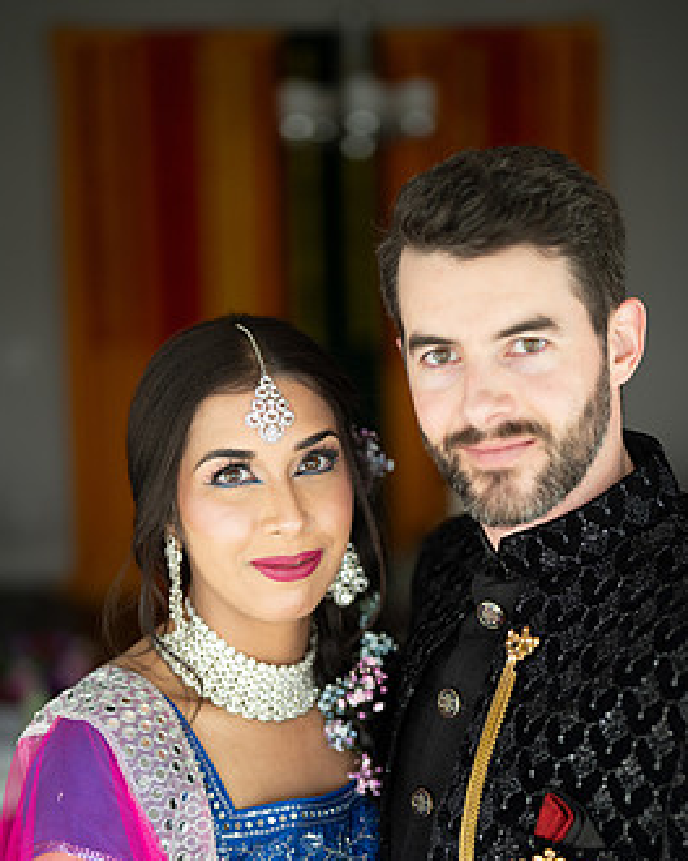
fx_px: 1629
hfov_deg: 23.8
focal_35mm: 64
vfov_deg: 29.4
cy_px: 566
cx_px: 354
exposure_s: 1/320
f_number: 1.4
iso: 320
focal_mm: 50
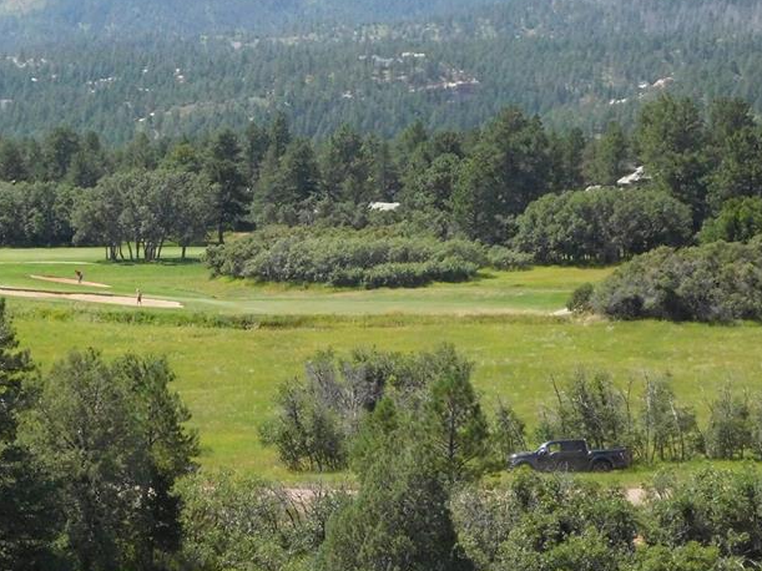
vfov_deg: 12.4
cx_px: 234
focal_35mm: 119
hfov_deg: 16.5
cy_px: 201
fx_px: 2619
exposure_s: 1/800
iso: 800
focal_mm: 12.6
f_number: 8.6
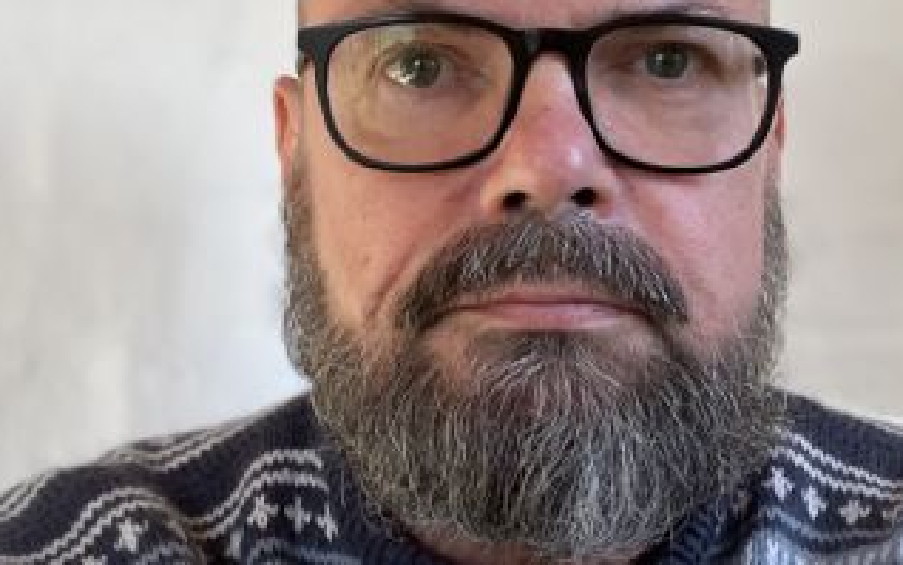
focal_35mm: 60
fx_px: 1477
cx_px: 437
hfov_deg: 34.0
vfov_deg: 21.5
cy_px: 168
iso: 100
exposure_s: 1/81
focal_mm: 2.71
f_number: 2.2
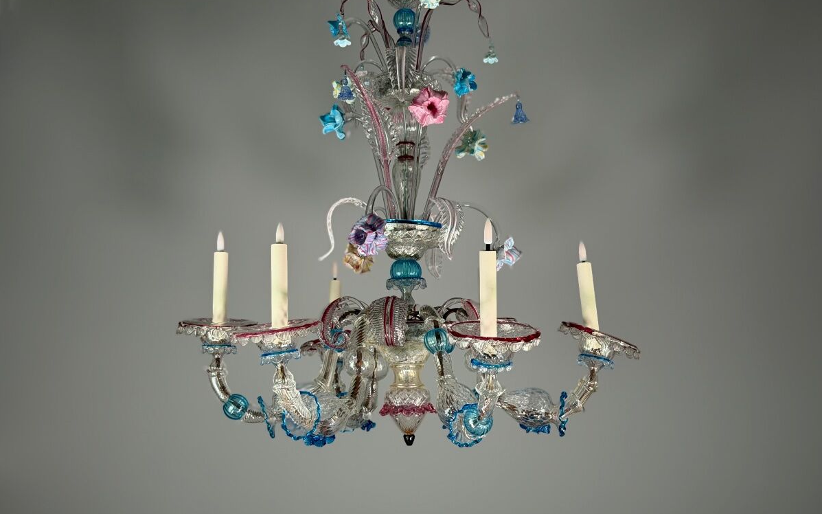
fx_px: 1142
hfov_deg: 39.6
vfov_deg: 25.3
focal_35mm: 51
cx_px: 411
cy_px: 245
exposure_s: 1/50
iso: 100
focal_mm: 6.76
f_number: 1.78
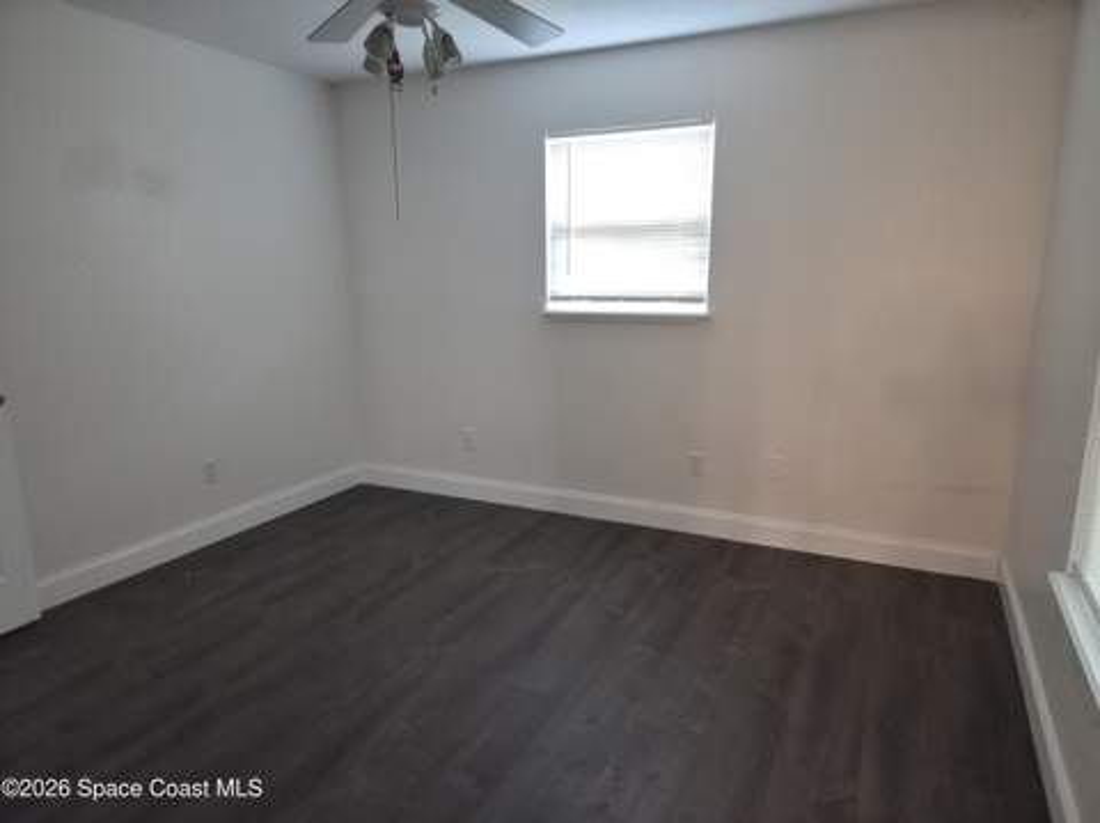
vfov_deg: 58.8
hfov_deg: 74.0
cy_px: 412
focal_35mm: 23
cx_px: 550
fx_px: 730
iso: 200
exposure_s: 1/40
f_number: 1.8
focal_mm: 5.4
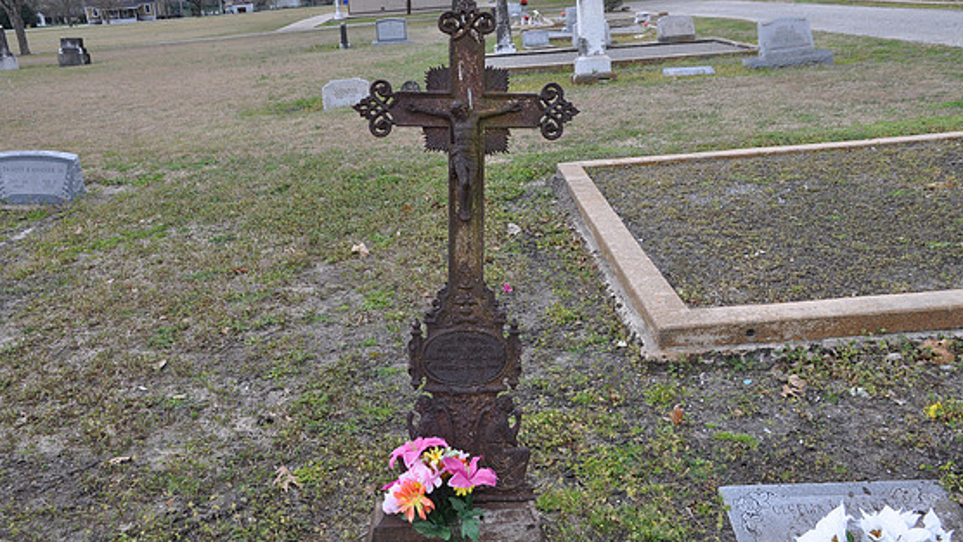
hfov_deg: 55.3
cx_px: 494
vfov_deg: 32.8
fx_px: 919
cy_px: 236
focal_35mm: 36
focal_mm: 22
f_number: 8
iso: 200
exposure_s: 1/80
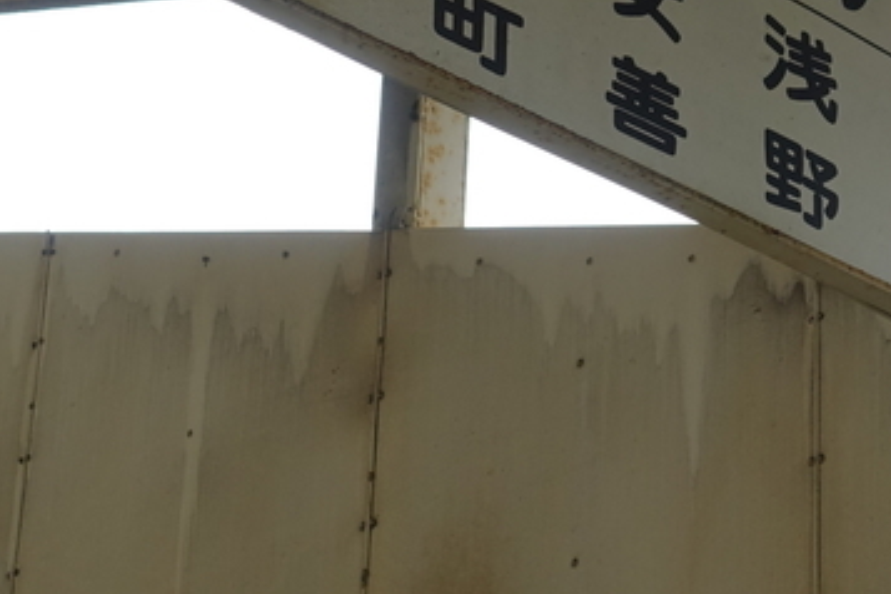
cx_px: 584
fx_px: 4158
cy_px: -67
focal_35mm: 168
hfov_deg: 12.2
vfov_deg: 8.1
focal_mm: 18.3
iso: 125
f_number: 4
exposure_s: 1/250
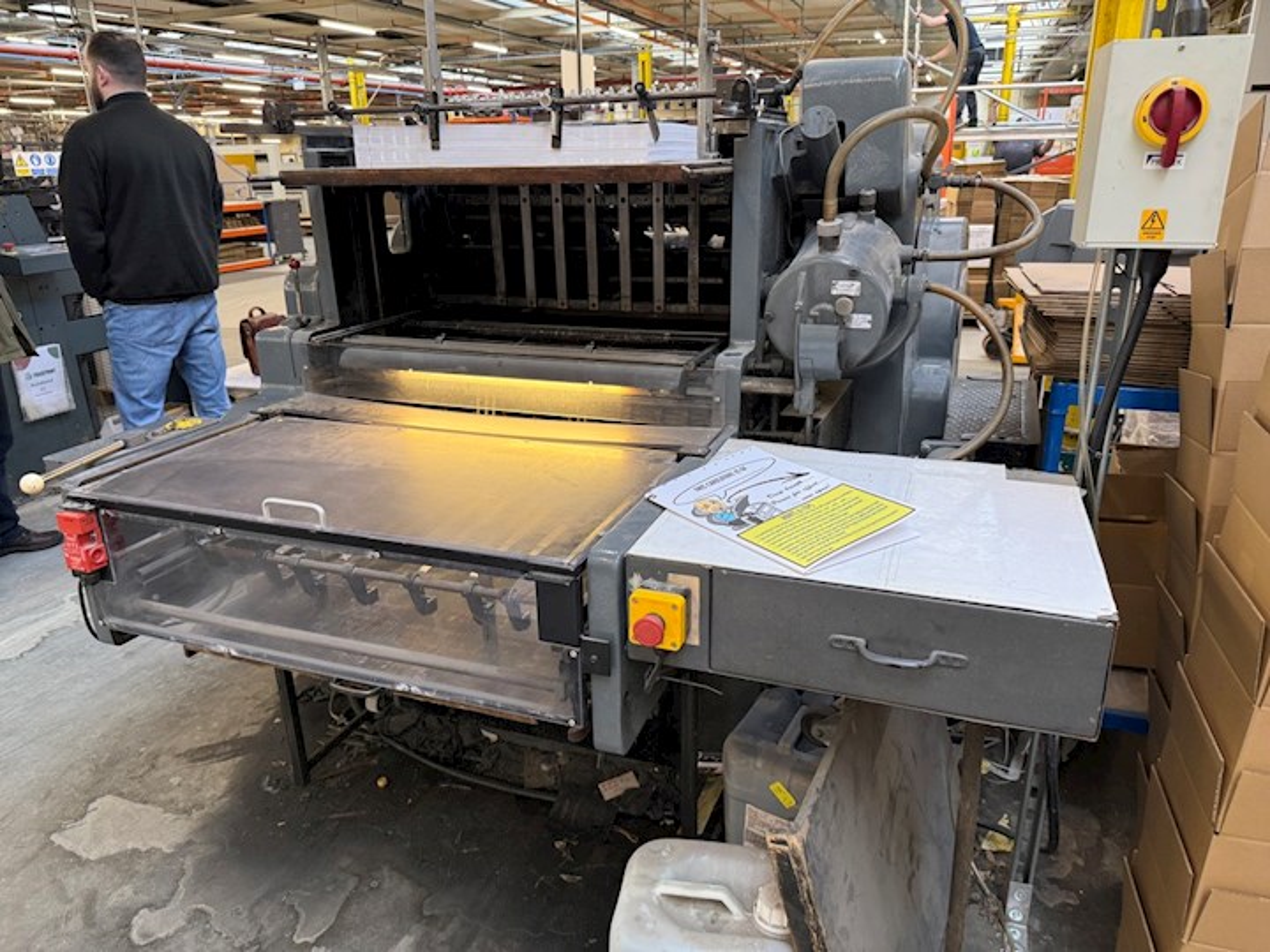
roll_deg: -0.1
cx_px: 635
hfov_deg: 71.6
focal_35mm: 24
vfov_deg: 56.8
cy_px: 476
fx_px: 881
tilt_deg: -17.8
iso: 200
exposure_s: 1/100
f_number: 1.78
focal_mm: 6.76
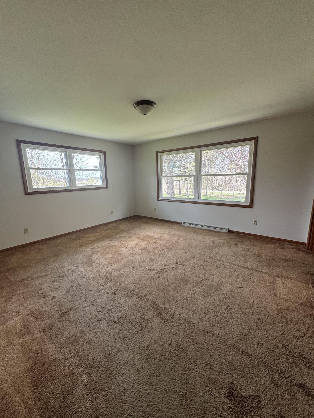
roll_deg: +1.8
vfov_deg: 102.1
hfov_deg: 85.7
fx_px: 169
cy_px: 209
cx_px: 157
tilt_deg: -10.4
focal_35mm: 14
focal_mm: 2.22
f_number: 2.2
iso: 125
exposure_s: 1/99
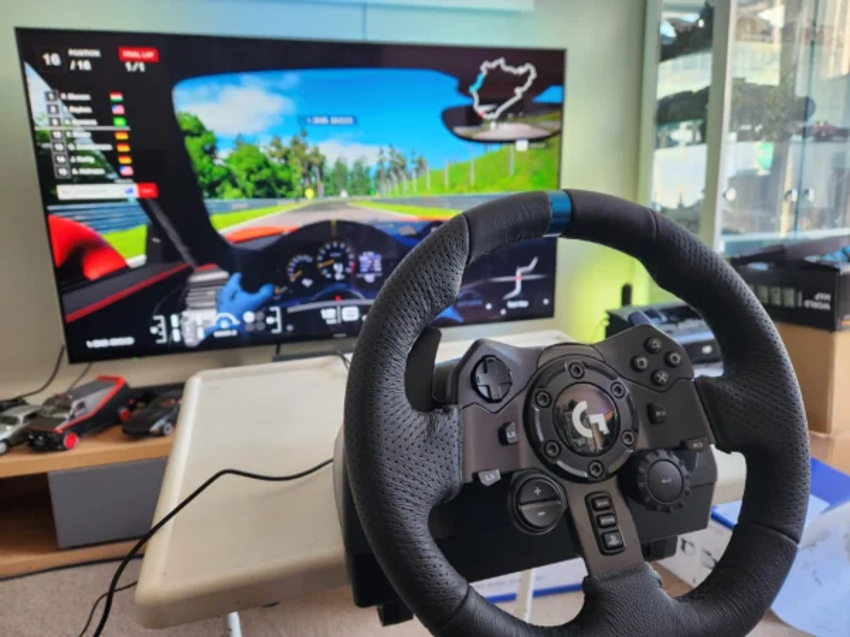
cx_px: 425
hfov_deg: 73.9
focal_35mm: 23
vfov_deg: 58.9
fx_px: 565
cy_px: 318
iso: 125
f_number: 1.8
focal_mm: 5.4
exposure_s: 1/52
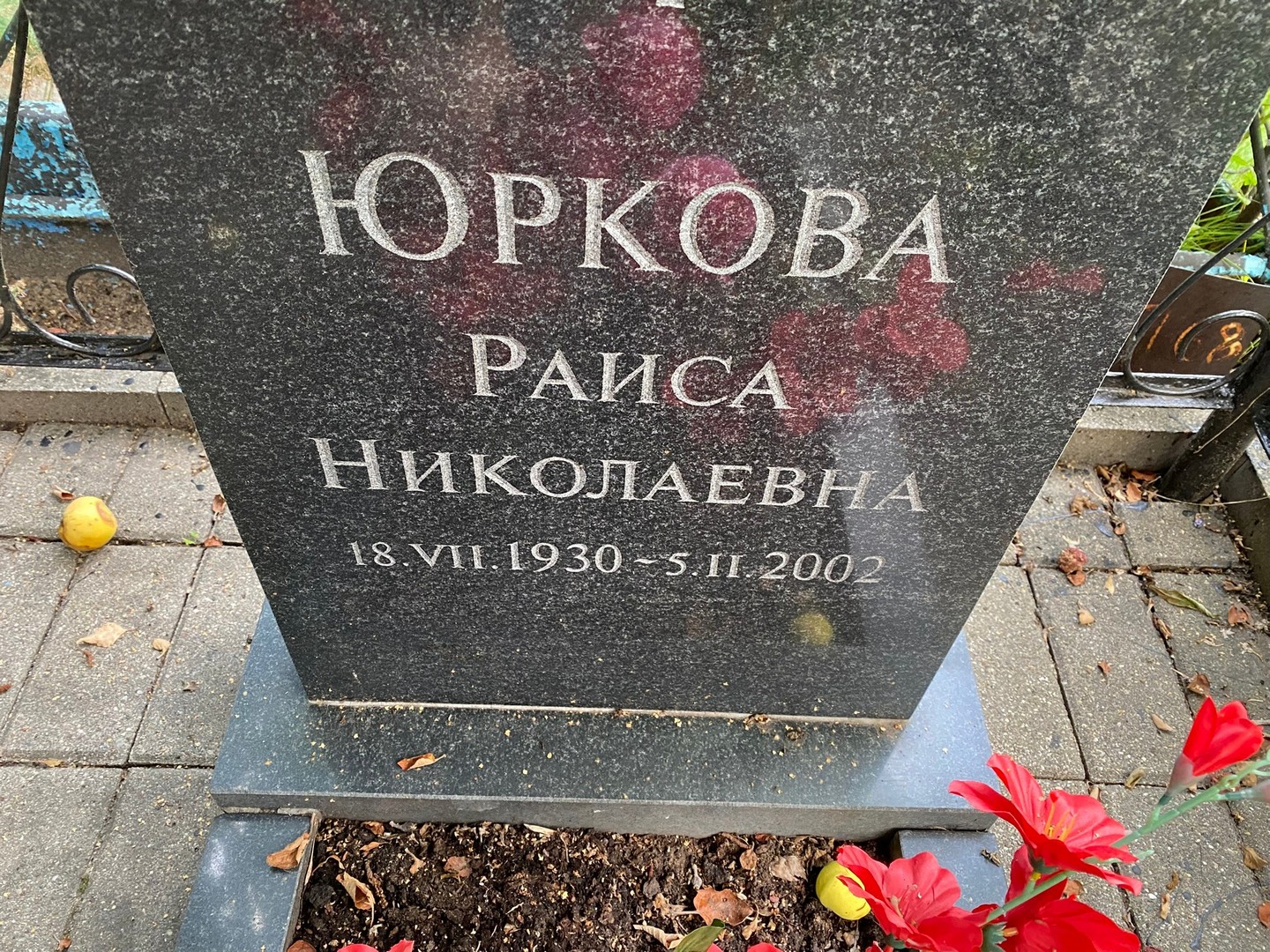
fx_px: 954
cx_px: 635
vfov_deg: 53.1
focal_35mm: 26
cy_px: 476
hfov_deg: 67.3
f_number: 1.8
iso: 200
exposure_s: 1/60
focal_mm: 4.25
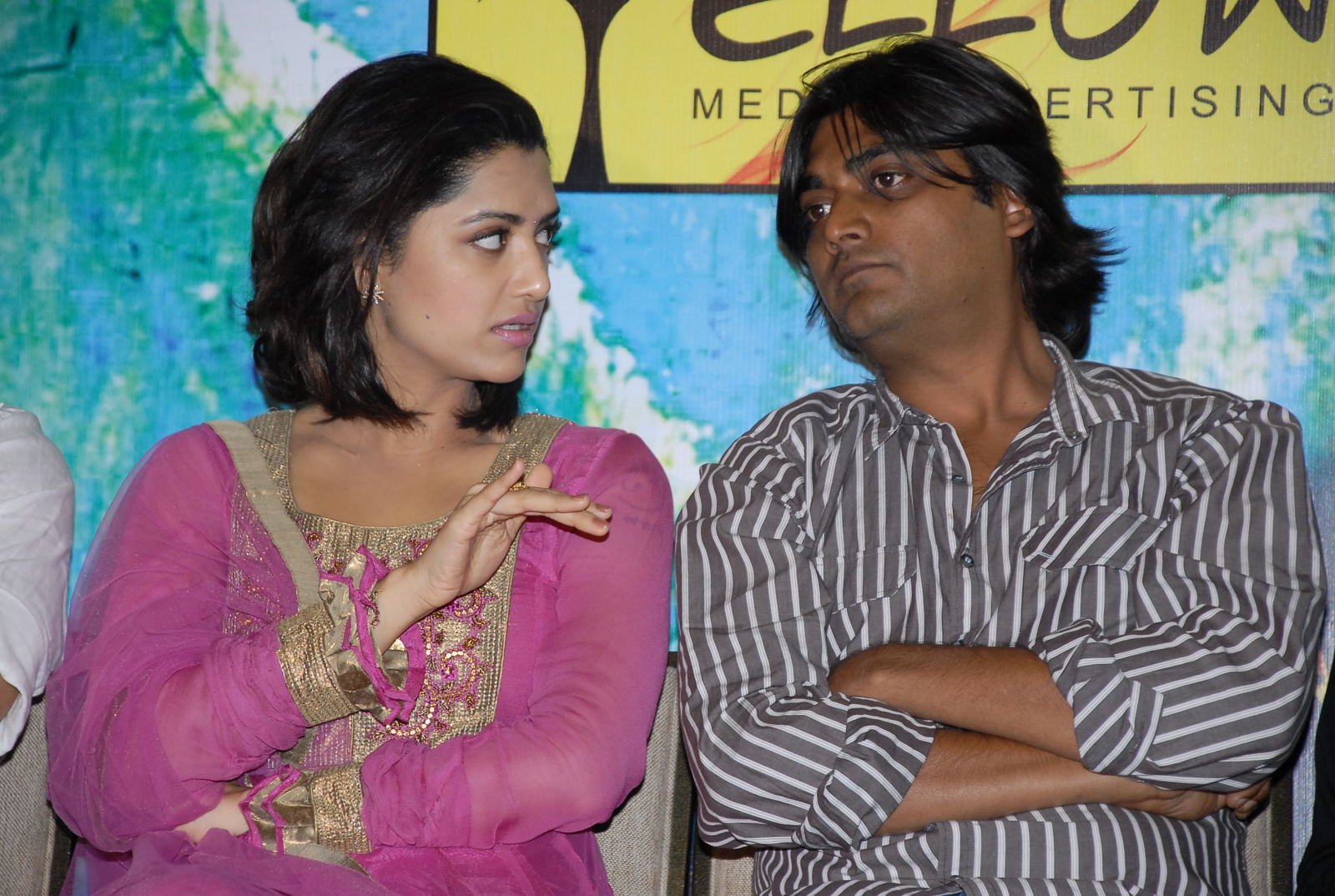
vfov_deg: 8.2
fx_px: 6243
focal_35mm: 168
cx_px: 668
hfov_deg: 12.2
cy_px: 448
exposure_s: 1/125
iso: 500
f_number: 5.6
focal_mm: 112
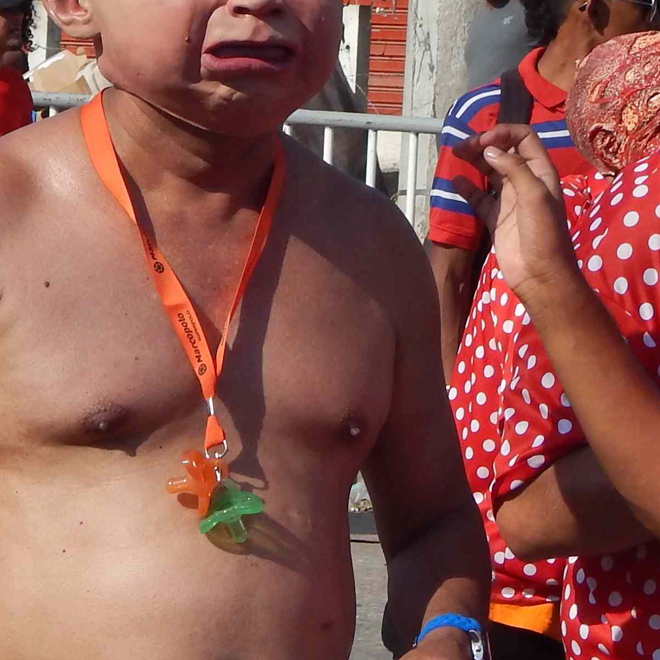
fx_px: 4444
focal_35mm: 206
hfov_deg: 8.5
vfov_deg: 8.5
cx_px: 482
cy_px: 292
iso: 125
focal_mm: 10.9
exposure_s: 1/1500
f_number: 4
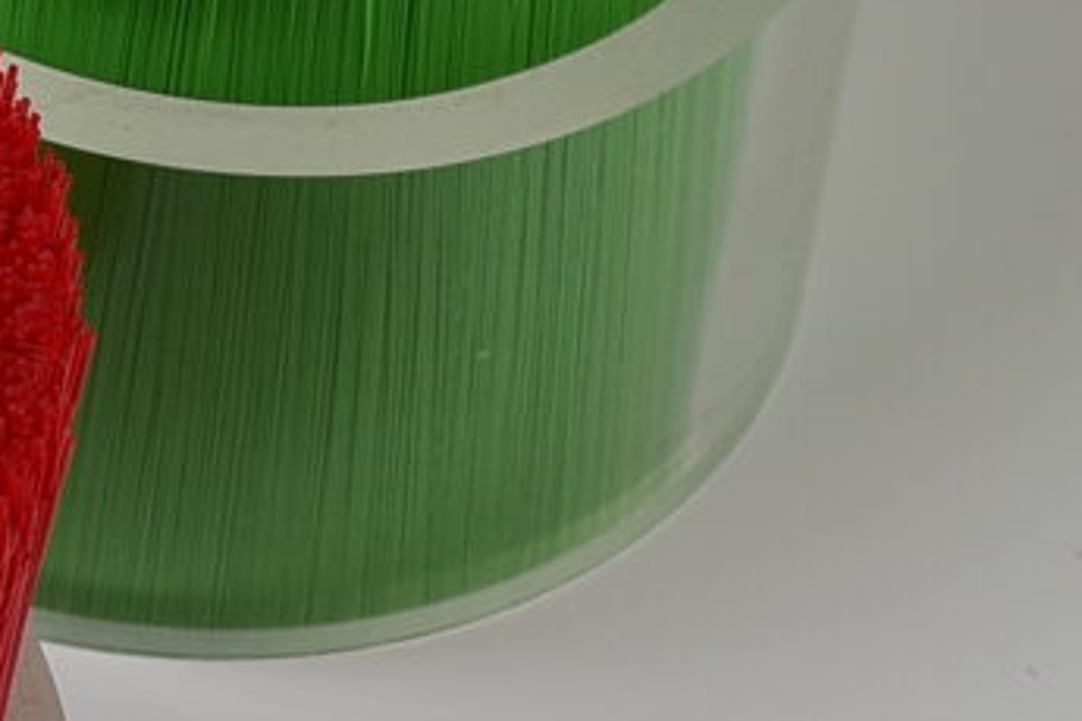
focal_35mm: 631
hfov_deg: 3.2
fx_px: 18964
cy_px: 660
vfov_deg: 2.2
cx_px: -2556
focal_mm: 85
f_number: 16
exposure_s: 1/200
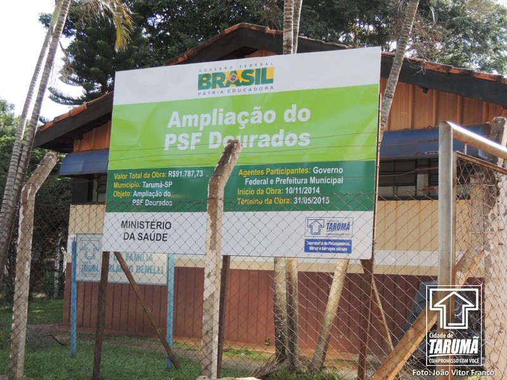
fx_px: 732
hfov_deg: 38.2
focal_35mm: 50
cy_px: 190
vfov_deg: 29.1
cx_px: 254
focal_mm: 8.9
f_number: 3.6
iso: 100
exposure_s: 1/250
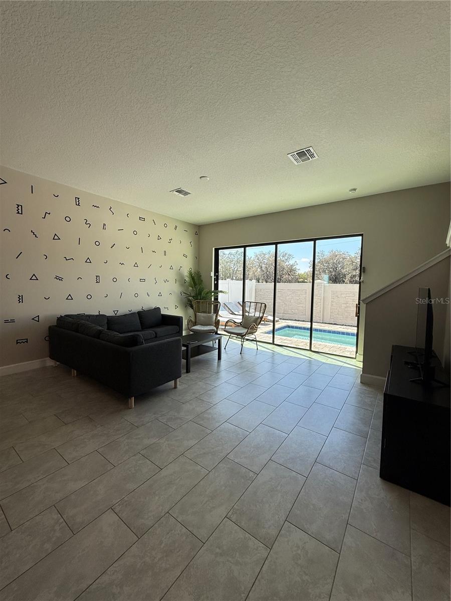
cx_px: 226
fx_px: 243
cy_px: 300
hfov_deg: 85.7
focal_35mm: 14
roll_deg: -1.3
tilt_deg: -2.6
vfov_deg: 102.1
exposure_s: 1/458
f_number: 2.2
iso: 64
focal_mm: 2.22
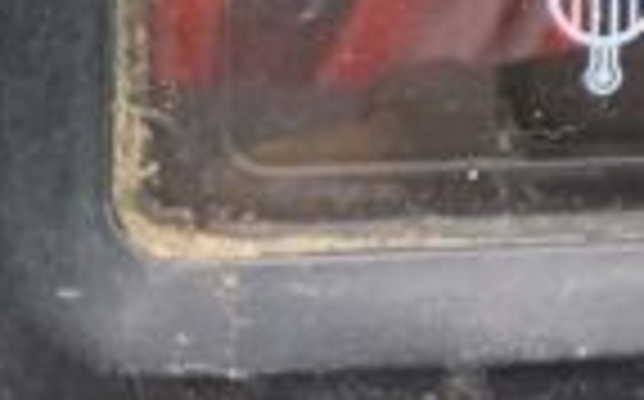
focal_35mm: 220
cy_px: -962
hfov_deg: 8.4
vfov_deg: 5.5
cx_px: 1738
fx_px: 3857
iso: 20
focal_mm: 3
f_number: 1.8
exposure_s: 1/122
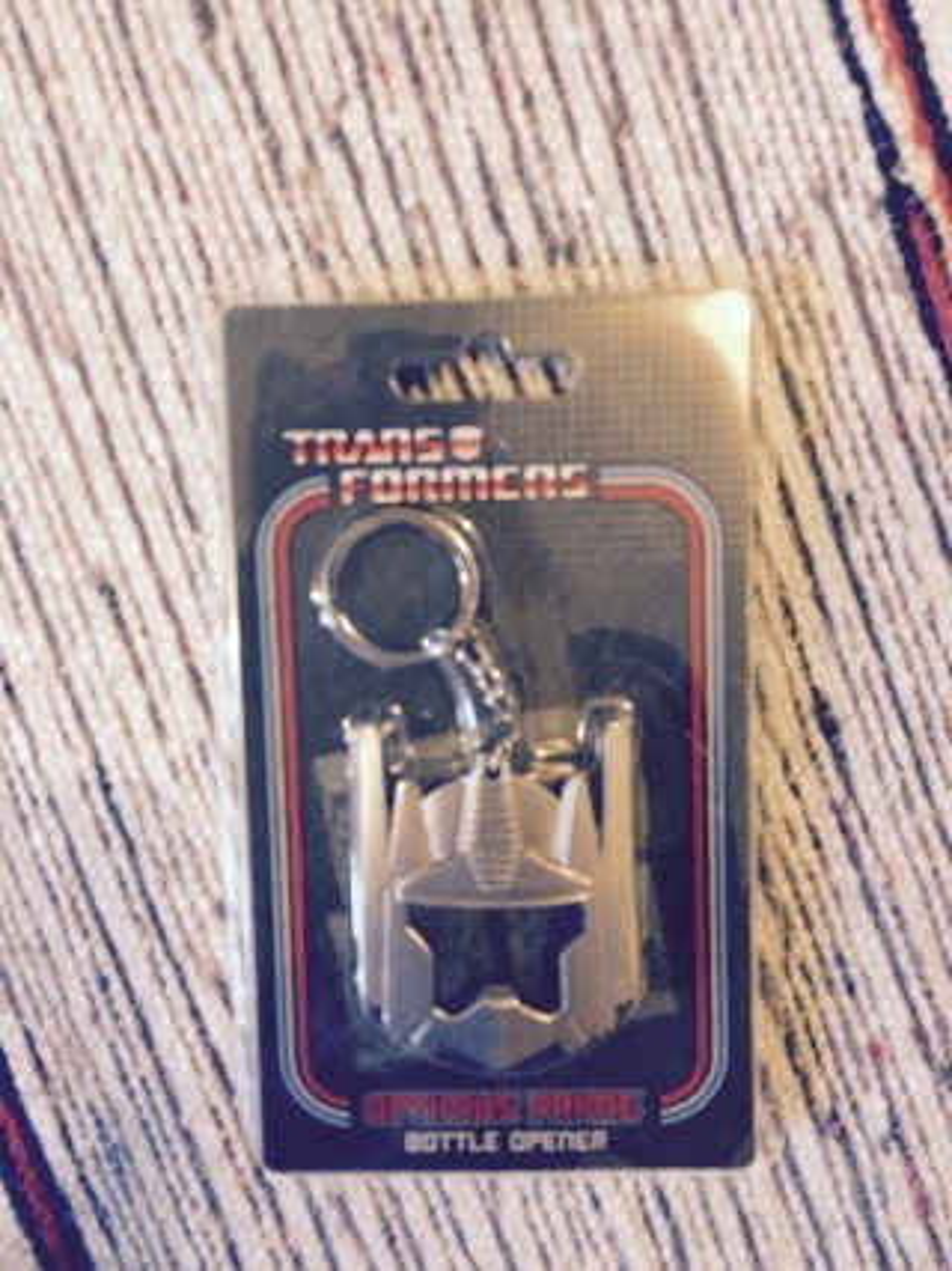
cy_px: 636
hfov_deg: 48.2
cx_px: 476
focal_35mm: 29
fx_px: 1064
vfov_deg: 61.7
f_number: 2.2
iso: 250
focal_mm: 4.15
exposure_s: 1/30
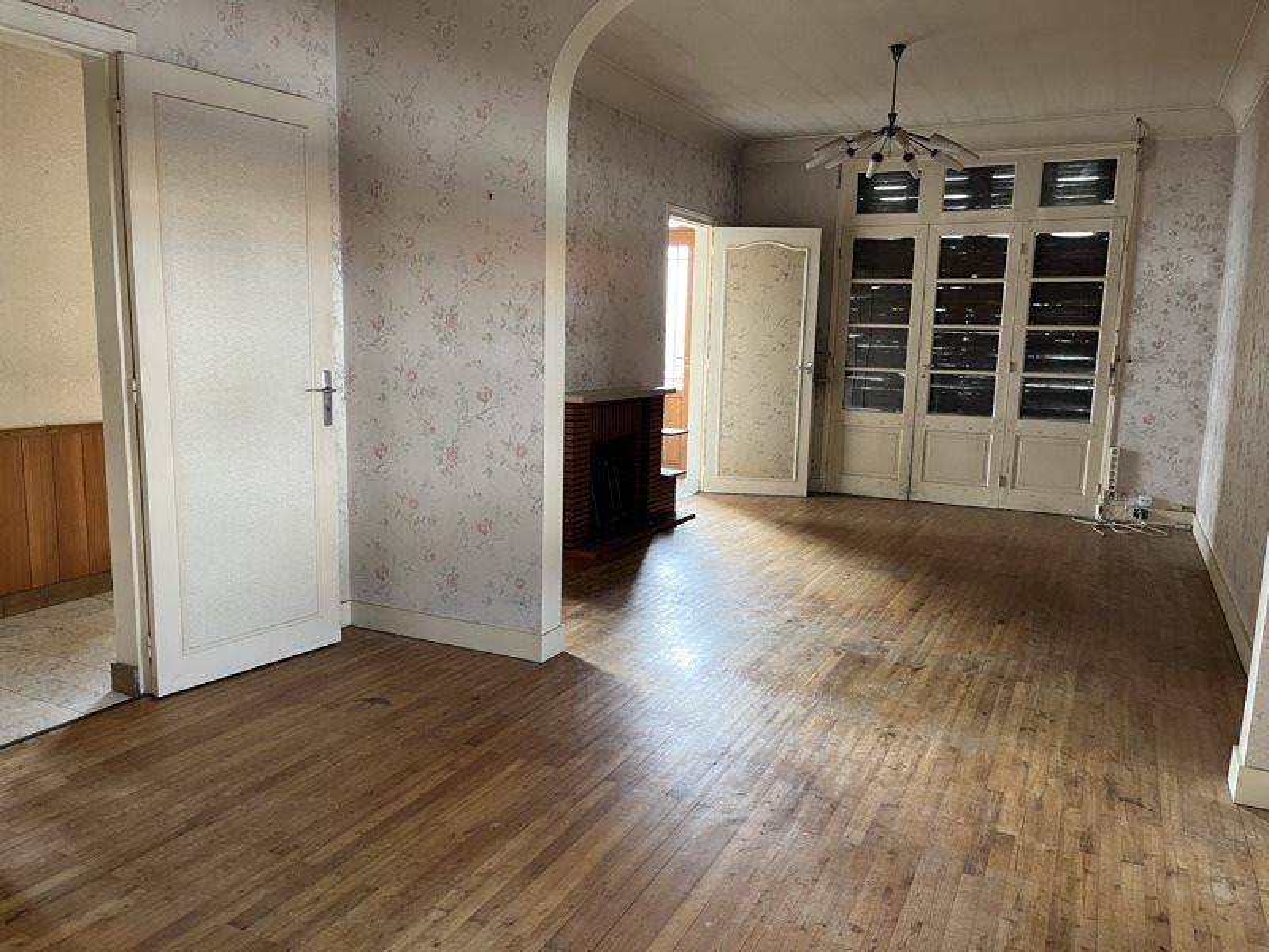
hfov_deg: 67.3
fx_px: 953
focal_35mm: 26
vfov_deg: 53.1
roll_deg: -1.2
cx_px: 634
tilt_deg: -9.7
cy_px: 476
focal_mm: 5.1
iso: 125
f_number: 1.6
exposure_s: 1/65
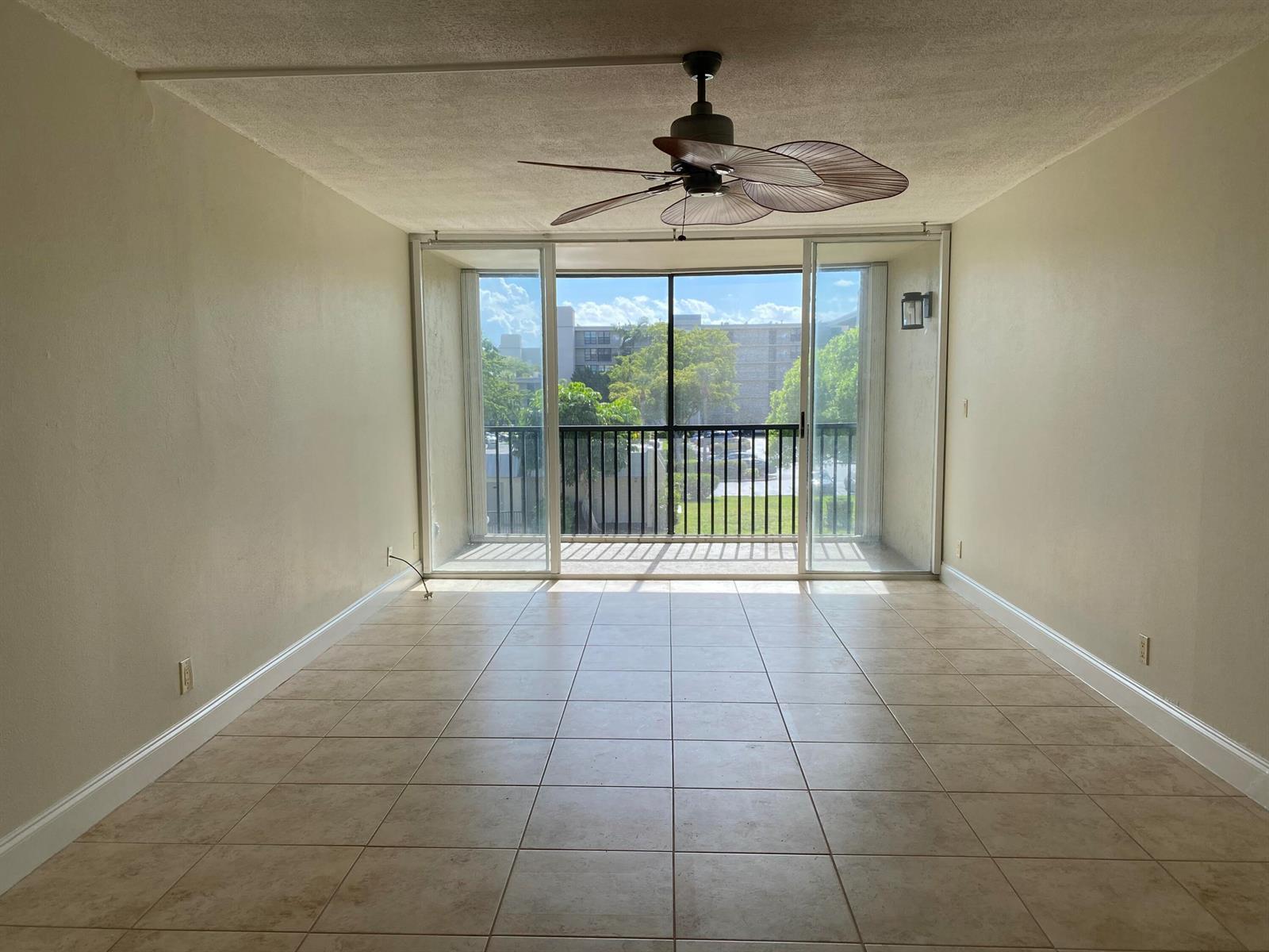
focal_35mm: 26
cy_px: 476
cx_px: 634
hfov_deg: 67.3
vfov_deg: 53.1
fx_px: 953
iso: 32
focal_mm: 4.25
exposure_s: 1/884
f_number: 1.8
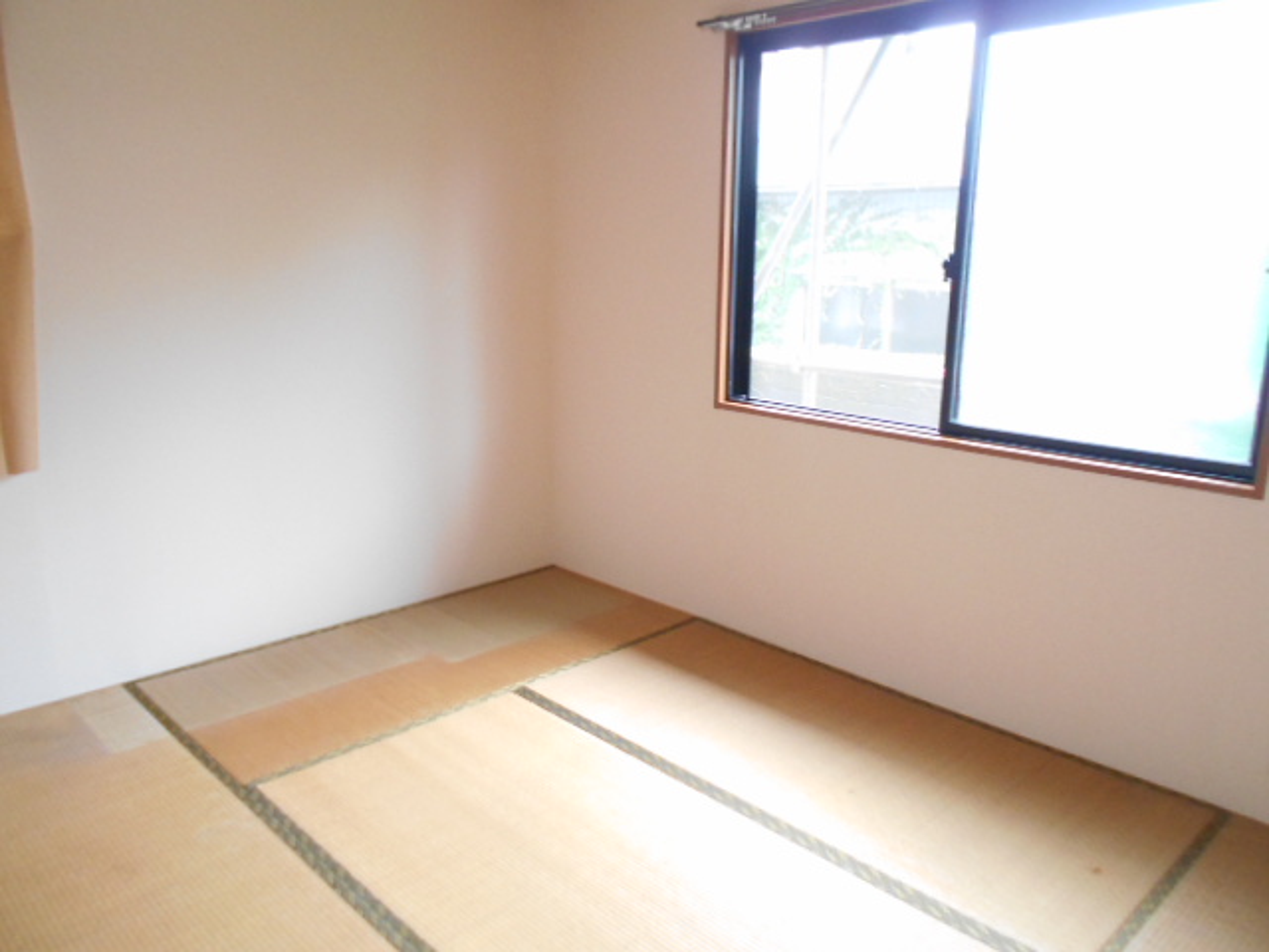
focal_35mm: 26
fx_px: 953
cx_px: 634
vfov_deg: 53.1
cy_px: 476
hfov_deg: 67.3
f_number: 3.2
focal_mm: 4.6
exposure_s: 1/15
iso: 400
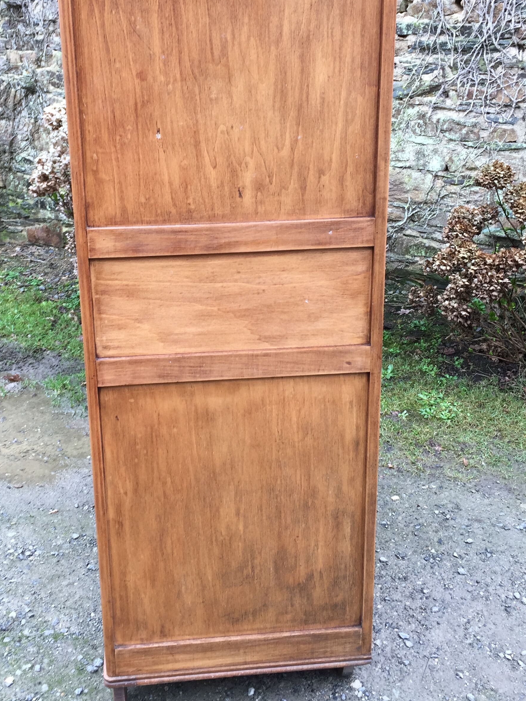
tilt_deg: -17.7
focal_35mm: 40
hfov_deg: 35.9
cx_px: 227
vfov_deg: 46.4
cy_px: 261
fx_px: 810
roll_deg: -0.2
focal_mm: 4.15
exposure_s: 1/60
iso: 32
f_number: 2.2
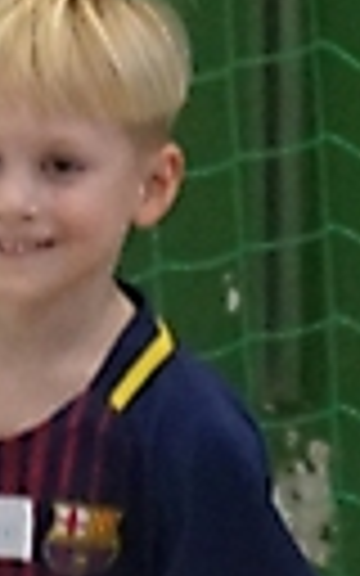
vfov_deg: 2.4
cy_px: 878
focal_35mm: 892
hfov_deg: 1.5
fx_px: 14002
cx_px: -223
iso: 3200
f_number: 5.6
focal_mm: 75
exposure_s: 1/80
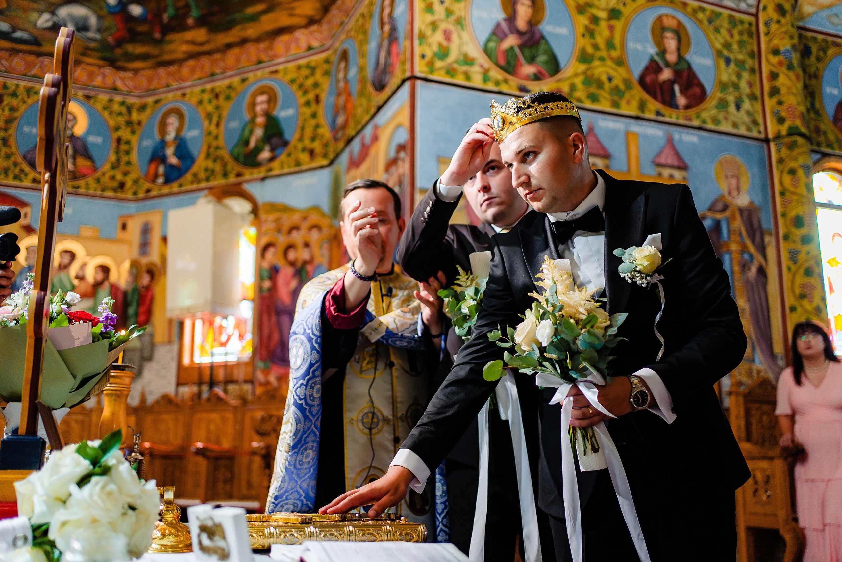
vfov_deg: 37.9
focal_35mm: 35
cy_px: 281
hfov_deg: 54.4
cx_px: 421
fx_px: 819
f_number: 1.8
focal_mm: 35
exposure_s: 1/250
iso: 1000
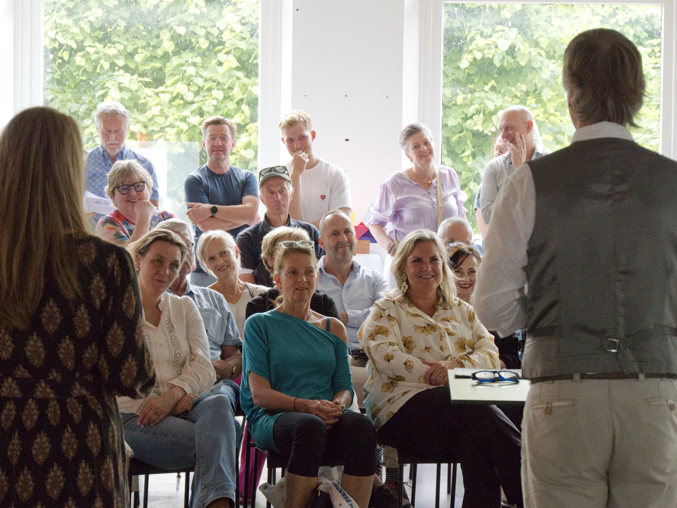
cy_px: 254
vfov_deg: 16.1
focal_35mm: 92
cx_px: 338
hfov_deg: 21.3
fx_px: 1800
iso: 1600
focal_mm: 46
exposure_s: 1/125
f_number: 5.6
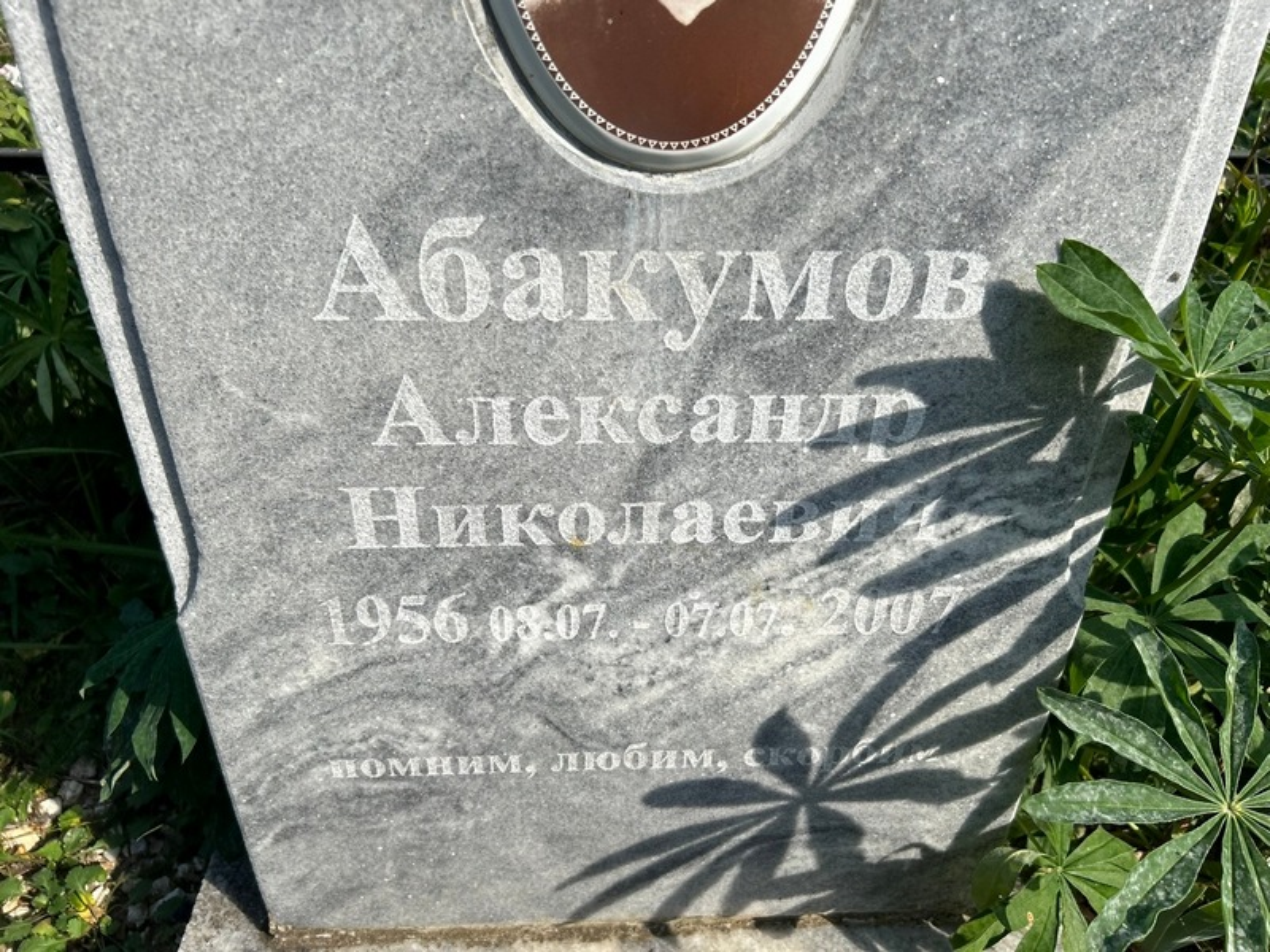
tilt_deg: -28.2
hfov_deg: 67.3
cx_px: 635
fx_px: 954
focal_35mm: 26
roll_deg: -3.3
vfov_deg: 53.1
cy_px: 476
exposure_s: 1/5076
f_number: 1.5
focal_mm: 5.7
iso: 50
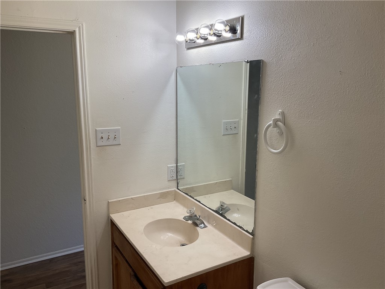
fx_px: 323
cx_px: 192
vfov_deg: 48.2
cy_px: 144
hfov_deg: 61.7
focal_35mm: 29
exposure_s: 1/120
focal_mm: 3
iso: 40
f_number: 1.8
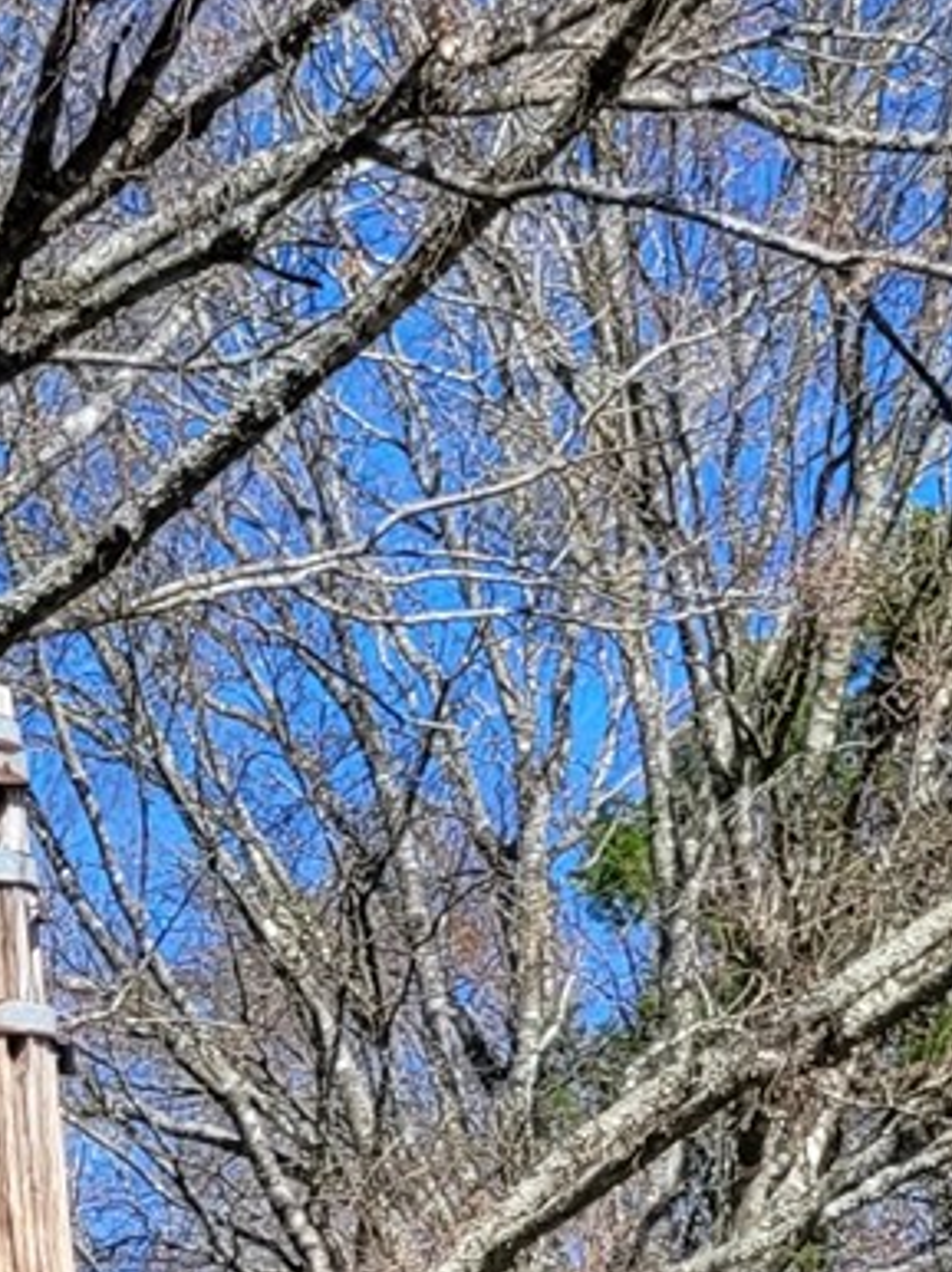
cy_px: 2389
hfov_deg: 10.6
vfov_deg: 12.8
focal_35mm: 138
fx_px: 5066
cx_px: -26
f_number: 1.8
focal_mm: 5.4
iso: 40
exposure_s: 1/1606
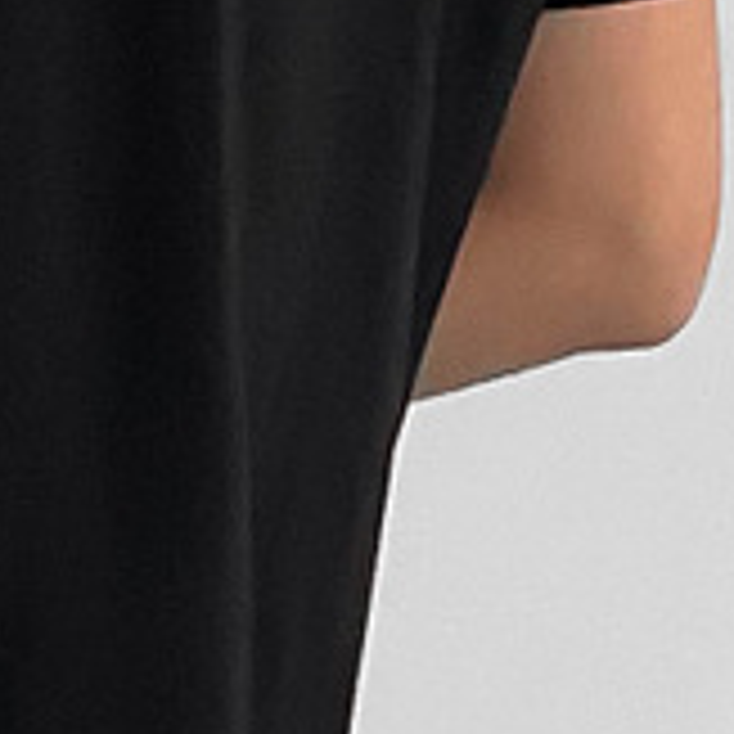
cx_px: 261
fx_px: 6021
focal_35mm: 251
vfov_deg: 6.9
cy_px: 865
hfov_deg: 7.0
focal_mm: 3
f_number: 1.8
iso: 80
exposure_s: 1/60
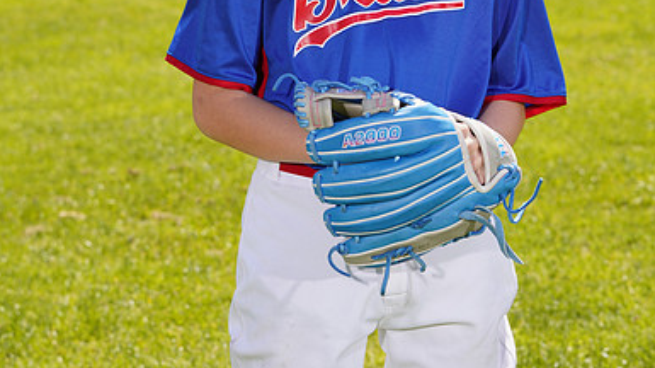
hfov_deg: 13.6
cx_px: 328
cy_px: -89
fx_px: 2742
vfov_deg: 7.6
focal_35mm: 158
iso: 100
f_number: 9
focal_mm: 100
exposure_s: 1/160
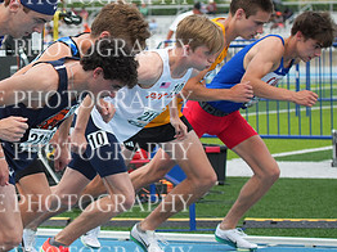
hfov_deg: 9.2
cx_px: 6
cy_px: 125
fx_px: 2072
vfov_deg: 7.0
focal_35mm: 213
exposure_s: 1/1250
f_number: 5.6
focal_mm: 100
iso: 400
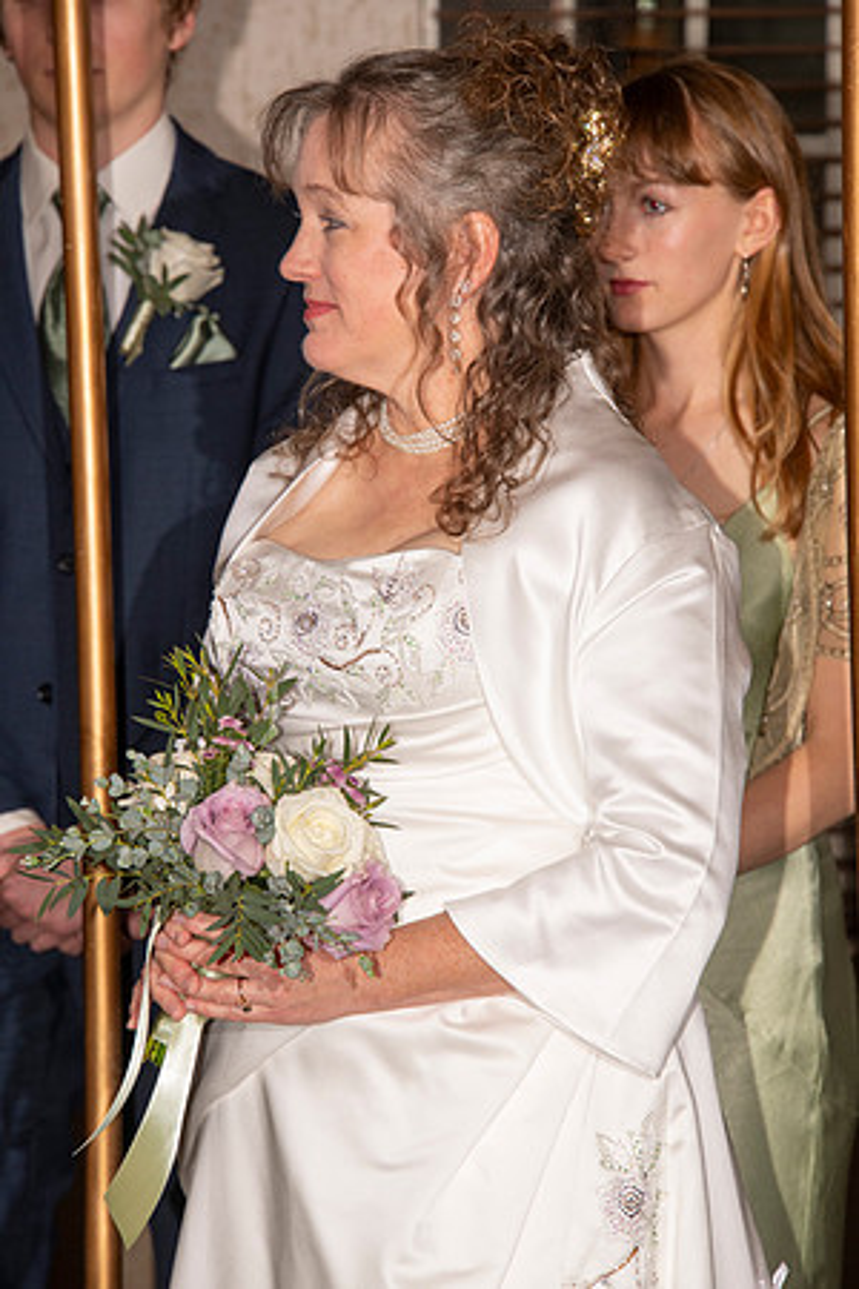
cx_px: 430
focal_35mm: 210
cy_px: 644
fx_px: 7516
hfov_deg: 6.5
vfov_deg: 9.8
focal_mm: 210
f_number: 9
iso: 1000
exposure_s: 1/160
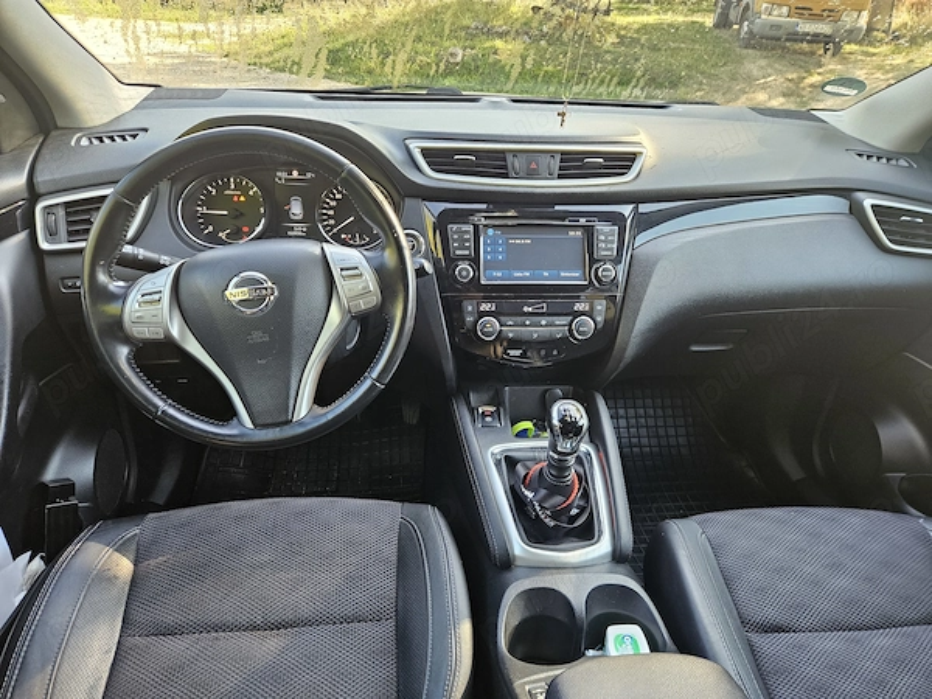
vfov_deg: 58.9
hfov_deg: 73.9
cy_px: 350
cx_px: 466
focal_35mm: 23
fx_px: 619
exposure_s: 1/100
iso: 160
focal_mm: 5.4
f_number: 1.8
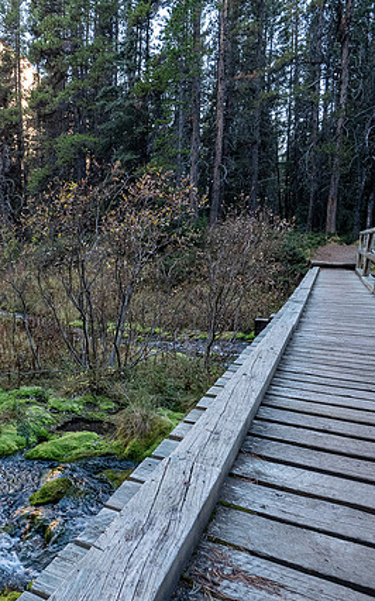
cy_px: 301
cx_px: 66
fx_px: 425
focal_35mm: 26
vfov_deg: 70.4
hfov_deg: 44.8
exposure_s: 1/60
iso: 800
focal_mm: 9
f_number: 5.6
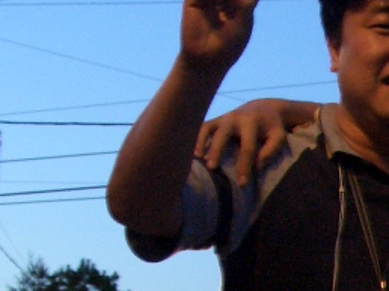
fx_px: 1841
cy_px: 486
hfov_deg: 11.5
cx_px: 594
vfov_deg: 8.7
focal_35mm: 164
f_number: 2.8
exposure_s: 1/8
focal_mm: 7.1
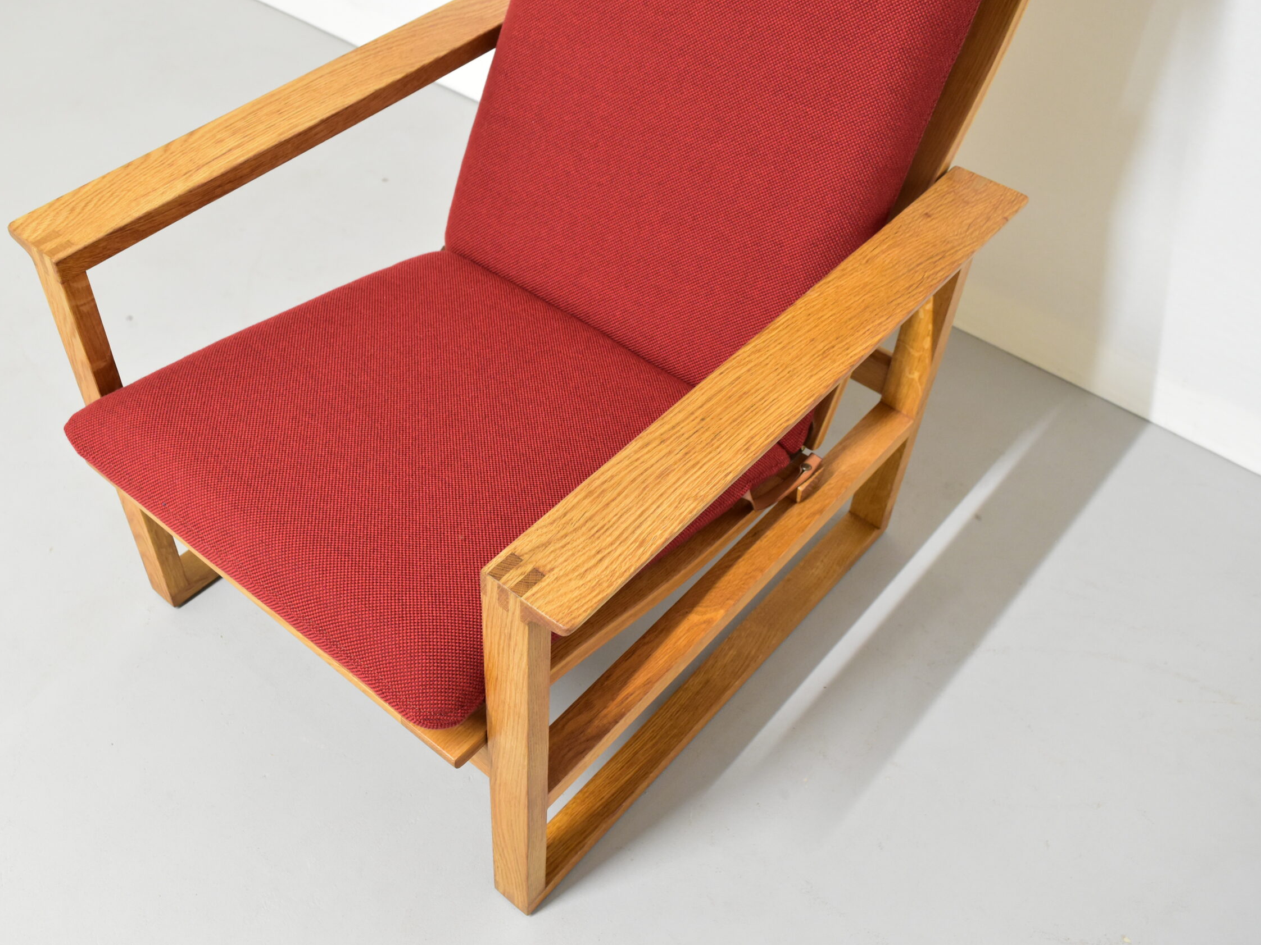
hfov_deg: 53.0
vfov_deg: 41.2
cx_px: 544
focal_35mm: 35
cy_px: 478
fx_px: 1259
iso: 1600
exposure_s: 1/15
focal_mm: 21
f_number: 5.6
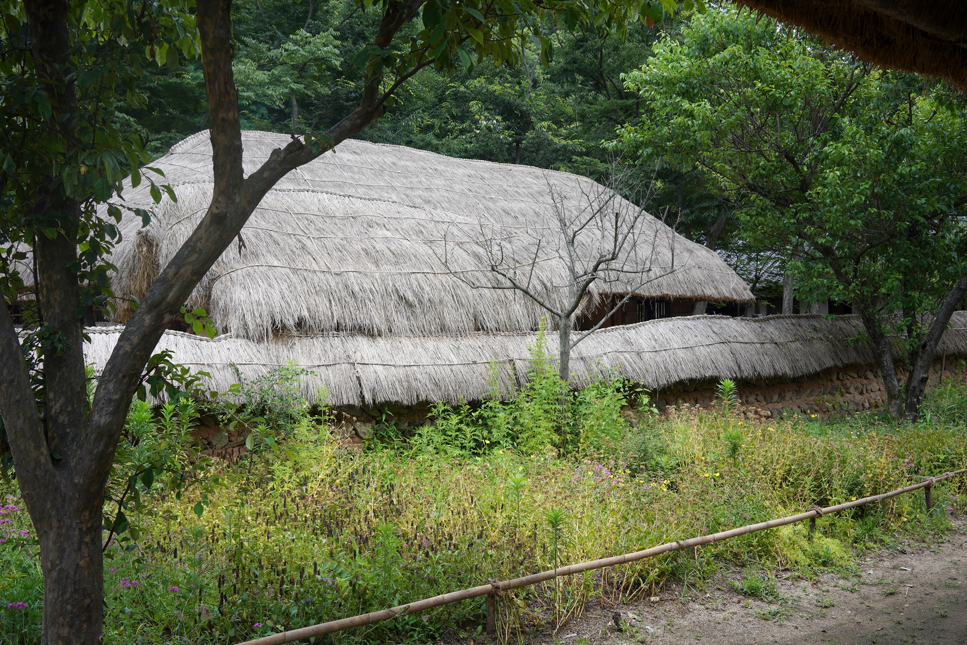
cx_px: 484
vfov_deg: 37.9
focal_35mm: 35
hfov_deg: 54.4
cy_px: 322
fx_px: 940
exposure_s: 1/100
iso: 200
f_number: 11
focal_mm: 35
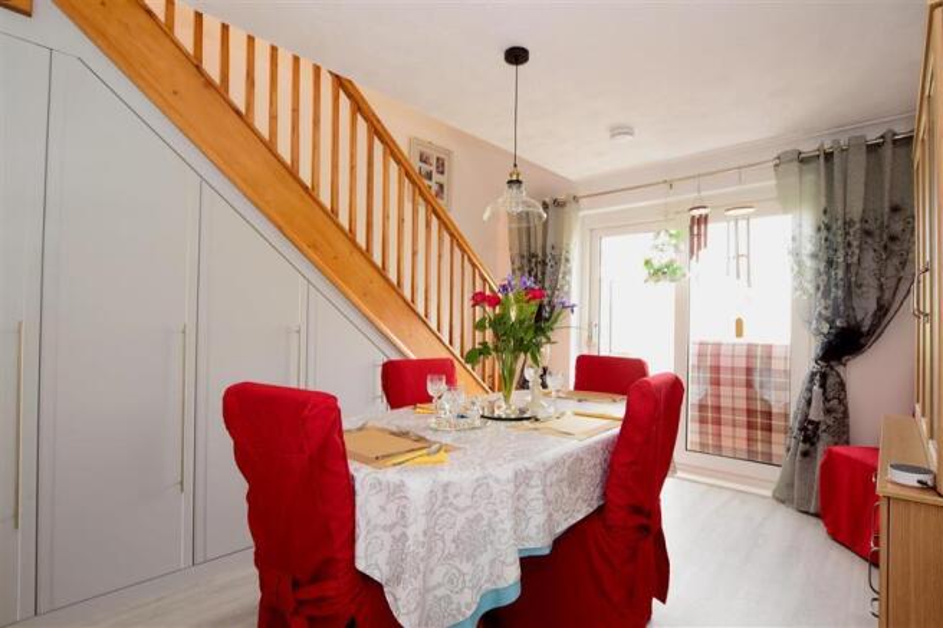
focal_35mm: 17
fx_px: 452
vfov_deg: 69.6
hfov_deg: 92.5
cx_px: 472
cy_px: 314
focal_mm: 11.5
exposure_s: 1/5
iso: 400
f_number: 8
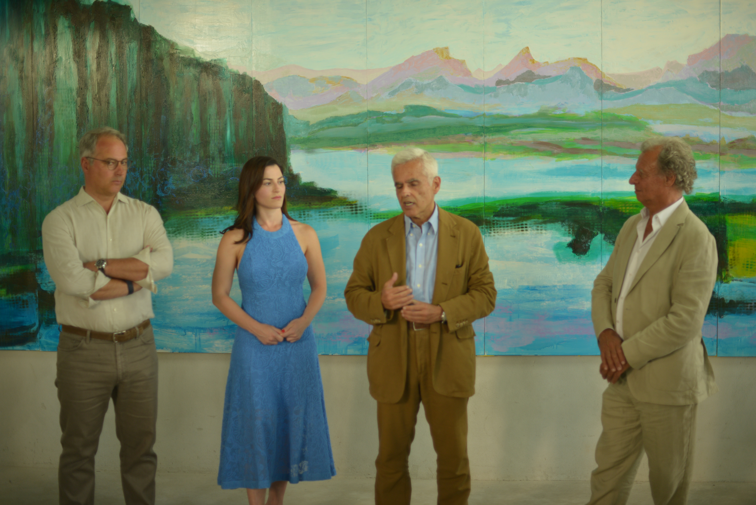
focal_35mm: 50
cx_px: 378
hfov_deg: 39.6
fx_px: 1050
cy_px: 252
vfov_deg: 27.0
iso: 320
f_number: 1.4
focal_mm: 50
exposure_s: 1/160
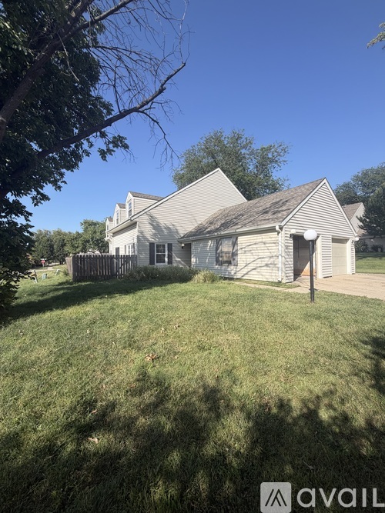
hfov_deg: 85.7
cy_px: 256
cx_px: 192
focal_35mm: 14
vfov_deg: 102.1
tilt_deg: +4.6
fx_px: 208
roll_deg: +1.7
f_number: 2.2
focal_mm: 2.22
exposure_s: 1/770
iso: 25
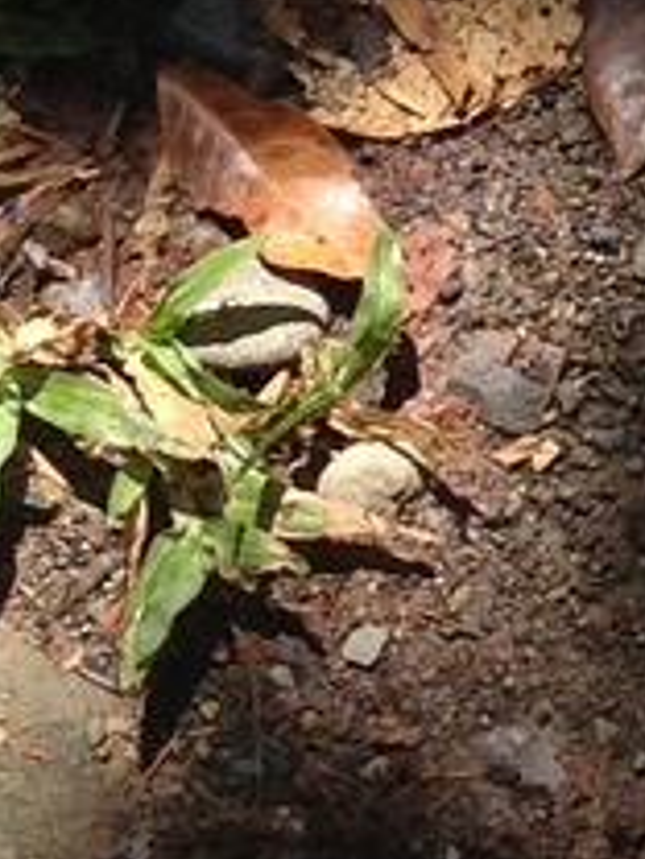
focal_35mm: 269
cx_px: 2042
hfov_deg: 5.2
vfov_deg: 7.3
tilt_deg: -67.0
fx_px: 6683
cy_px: 103
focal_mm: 4.28
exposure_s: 1/920
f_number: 2.4
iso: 50
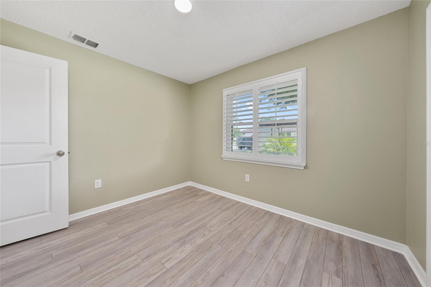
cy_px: 144
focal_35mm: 12
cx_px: 216
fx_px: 144
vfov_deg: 90.0
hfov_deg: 112.6
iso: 125
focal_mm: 12
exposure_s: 1/4
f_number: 8
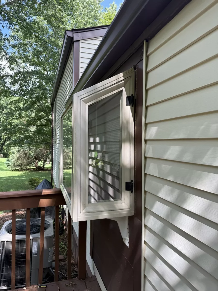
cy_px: 146
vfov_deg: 71.6
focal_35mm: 24
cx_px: 109
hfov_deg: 56.8
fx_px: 202
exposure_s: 1/473
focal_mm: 6.76
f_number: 1.78
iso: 80
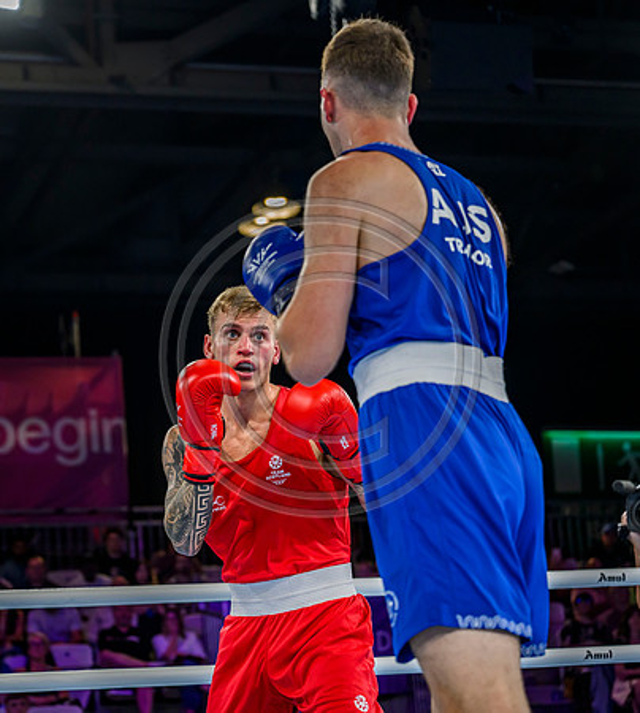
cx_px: 241
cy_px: 356
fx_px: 2079
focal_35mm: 94
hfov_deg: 17.5
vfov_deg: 19.5
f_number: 3.2
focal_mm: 70
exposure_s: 1/1600
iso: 2000
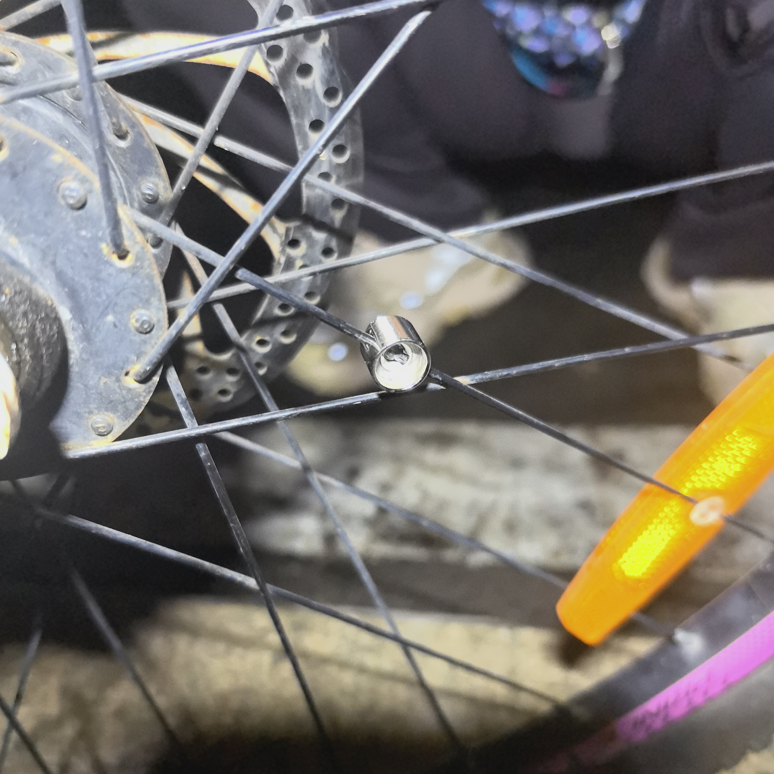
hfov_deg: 55.6
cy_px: 467
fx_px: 734
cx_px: 379
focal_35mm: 29
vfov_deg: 55.2
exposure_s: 1/99.6
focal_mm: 5.75
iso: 250
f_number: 1.4
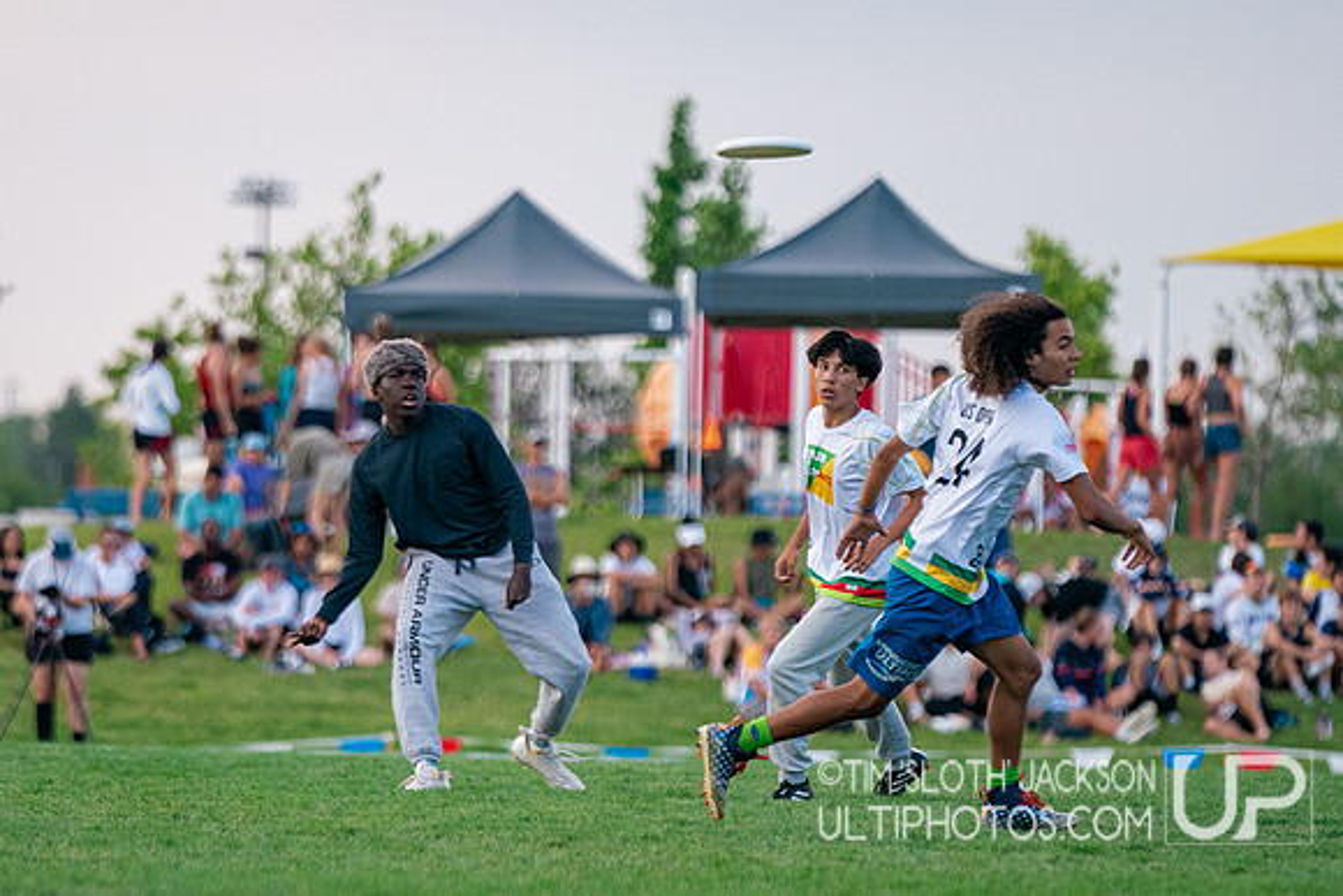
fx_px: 13074
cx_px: 506
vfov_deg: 3.9
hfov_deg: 5.9
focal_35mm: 350
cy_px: 526
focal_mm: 200
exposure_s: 1/4000
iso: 1600
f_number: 2.8
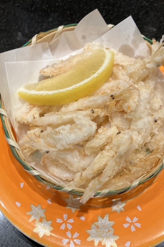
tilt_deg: -60.6
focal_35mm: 39
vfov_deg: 49.6
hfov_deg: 34.2
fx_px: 267
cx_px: 78
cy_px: 123
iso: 64
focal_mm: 3.99
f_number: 1.8
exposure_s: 1/120
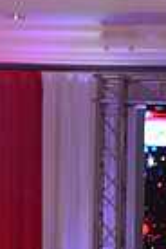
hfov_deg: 5.2
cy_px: 467
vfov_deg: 7.6
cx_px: 246
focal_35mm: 260
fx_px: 1798
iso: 2500
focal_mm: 62
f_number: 6.3
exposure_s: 1/320
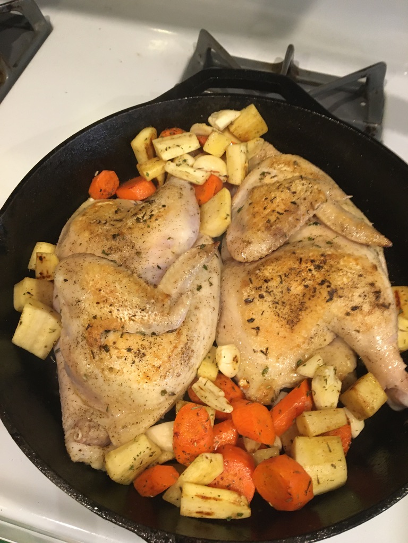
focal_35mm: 29
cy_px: 272
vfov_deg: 61.7
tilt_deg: -59.3
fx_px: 456
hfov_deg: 48.2
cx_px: 204
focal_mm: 4.15
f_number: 2.2
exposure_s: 1/24
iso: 200
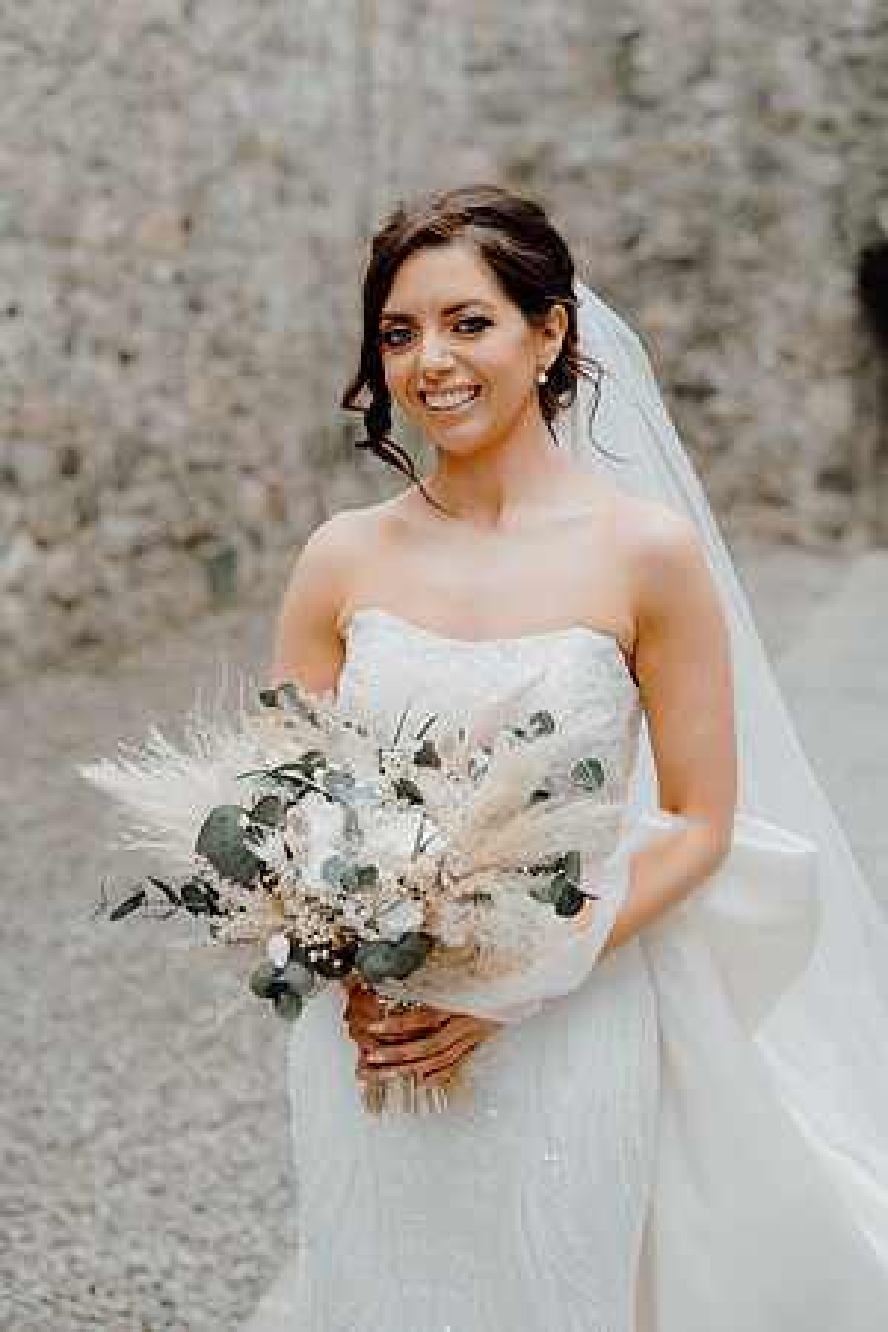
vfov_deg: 31.9
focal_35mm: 63
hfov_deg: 21.6
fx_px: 2331
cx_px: 444
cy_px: 666
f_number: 3.5
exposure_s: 1/160
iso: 160
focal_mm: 63
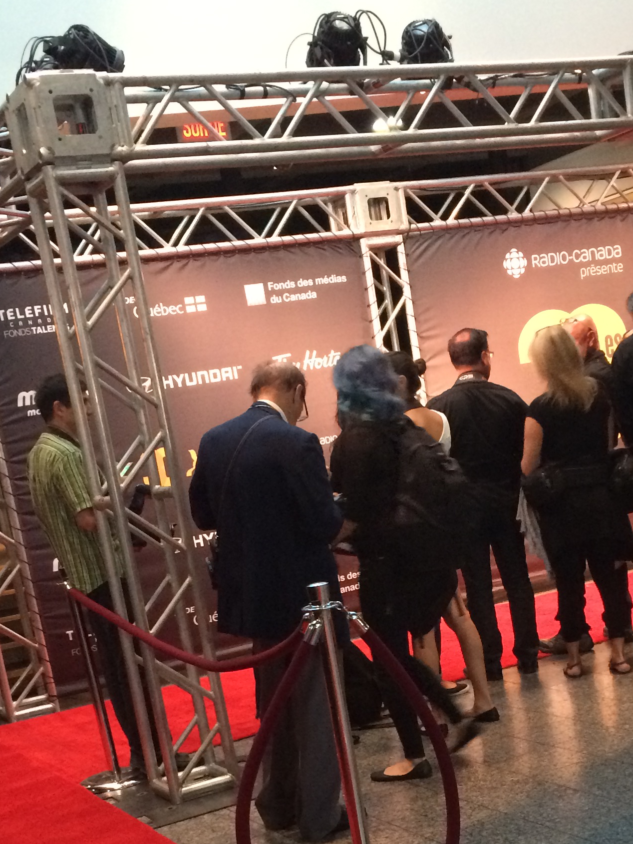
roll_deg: +12.1
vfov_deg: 33.1
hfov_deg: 26.0
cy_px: 709
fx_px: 1365
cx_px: 402
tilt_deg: -10.7
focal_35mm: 56
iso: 320
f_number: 2.2
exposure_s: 1/20
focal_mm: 4.15
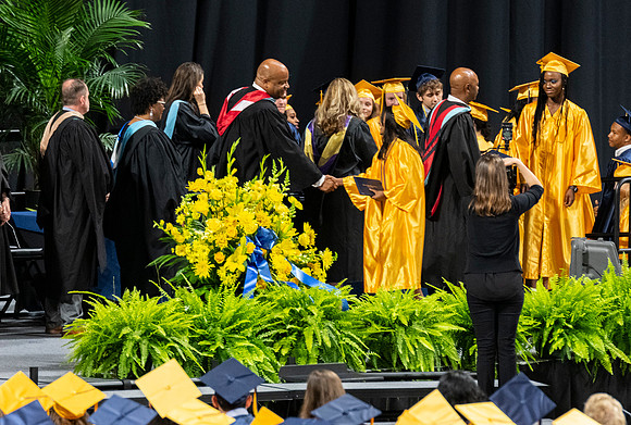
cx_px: 395
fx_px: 5933
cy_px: 216
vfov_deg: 4.1
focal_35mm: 337
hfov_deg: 6.1
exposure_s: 1/200
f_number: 4
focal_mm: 190
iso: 2000
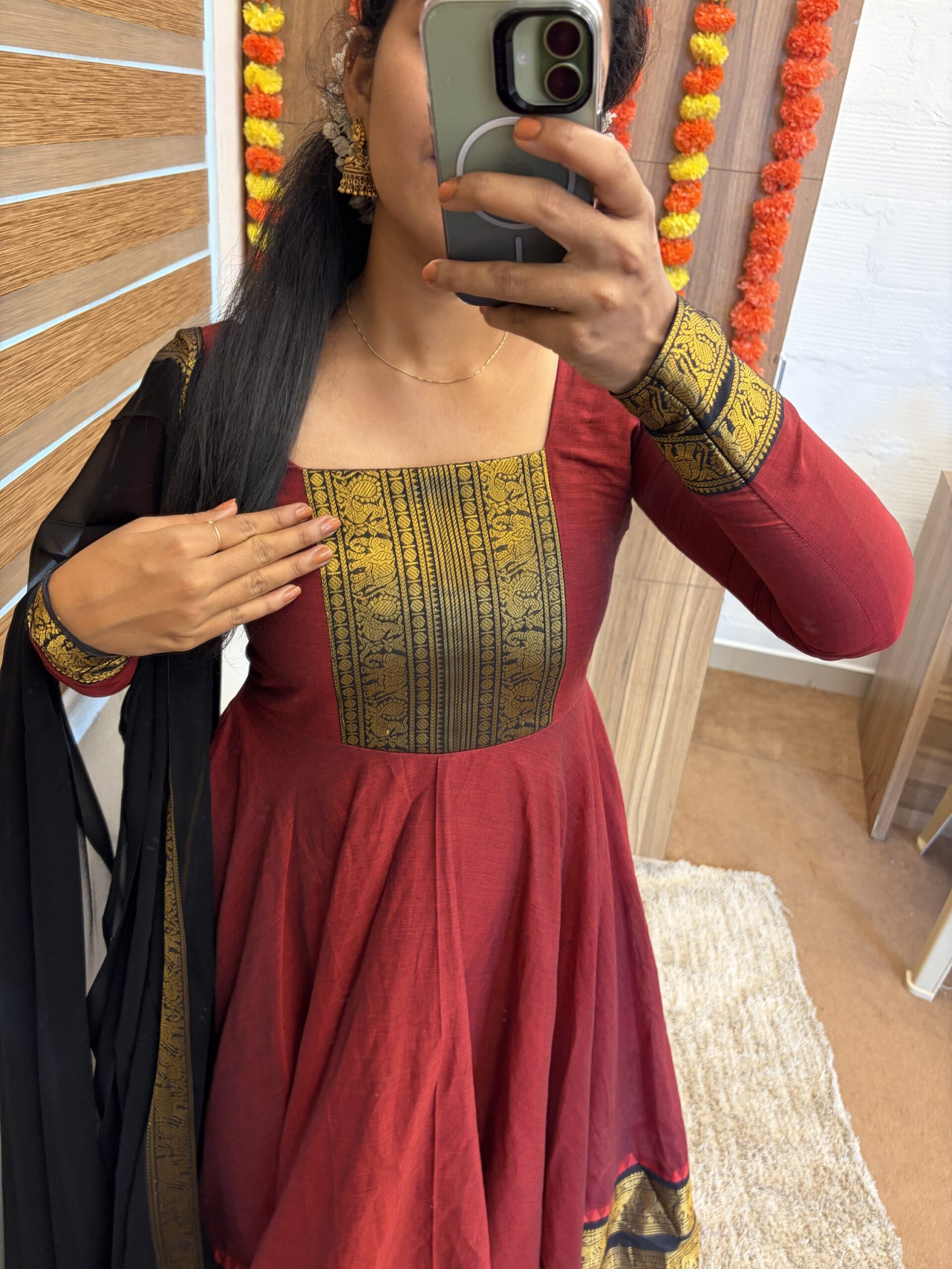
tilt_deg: -31.1
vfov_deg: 67.3
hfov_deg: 53.1
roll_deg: -6.2
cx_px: 476
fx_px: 953
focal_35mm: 26
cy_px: 634
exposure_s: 1/50
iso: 160
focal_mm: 5.96
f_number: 1.6
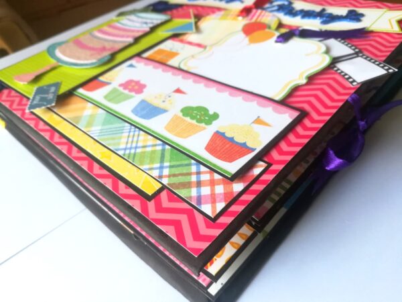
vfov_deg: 53.1
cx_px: 201
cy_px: 151
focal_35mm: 26
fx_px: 302
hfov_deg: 67.3
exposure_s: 1/60
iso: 64
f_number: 2.2
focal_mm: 3.83
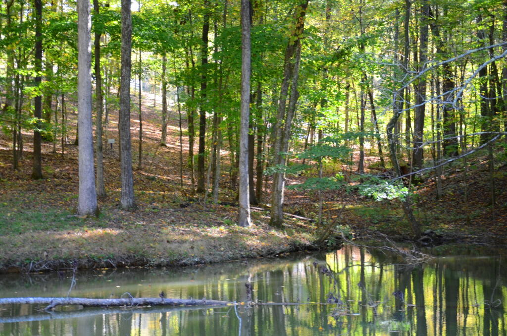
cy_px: 168
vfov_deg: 18.8
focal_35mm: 72
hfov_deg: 28.1
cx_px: 254
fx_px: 1012
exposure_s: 1/20
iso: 100
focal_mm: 48
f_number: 4.8
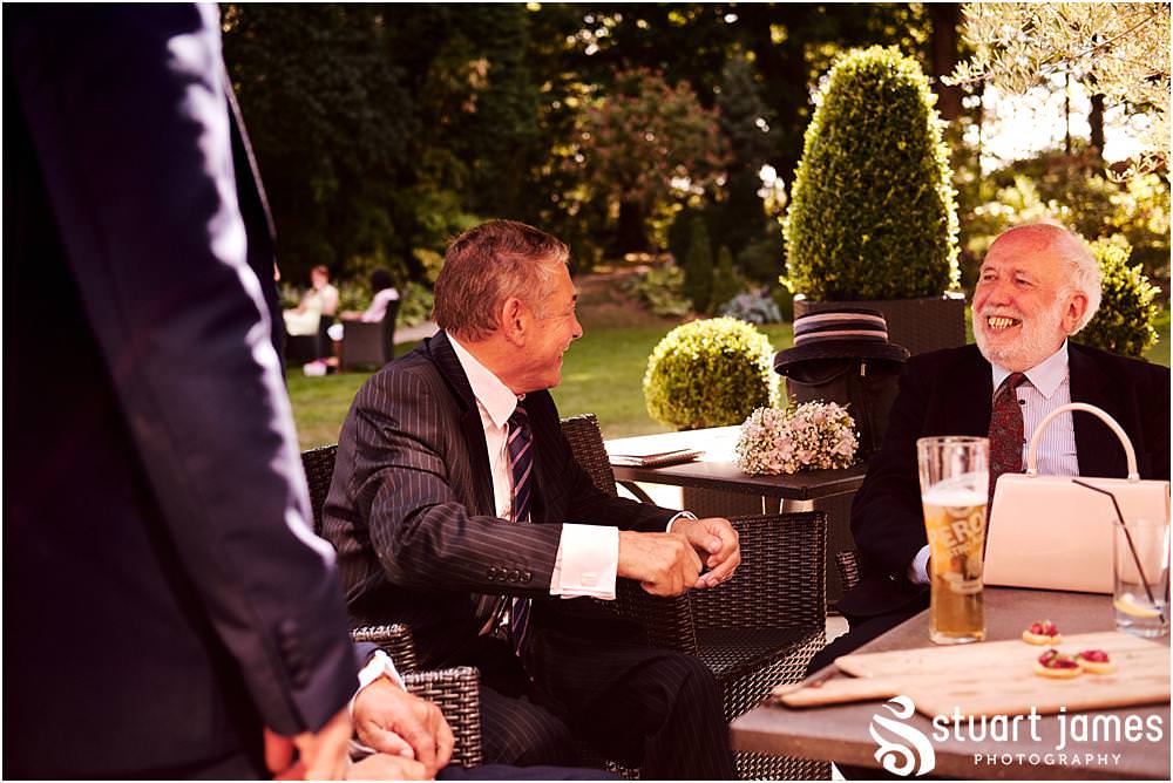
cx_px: 586
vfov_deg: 25.6
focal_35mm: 53
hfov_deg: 37.5
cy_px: 392
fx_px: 1728
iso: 400
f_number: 2.5
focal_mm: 35
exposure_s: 1/640
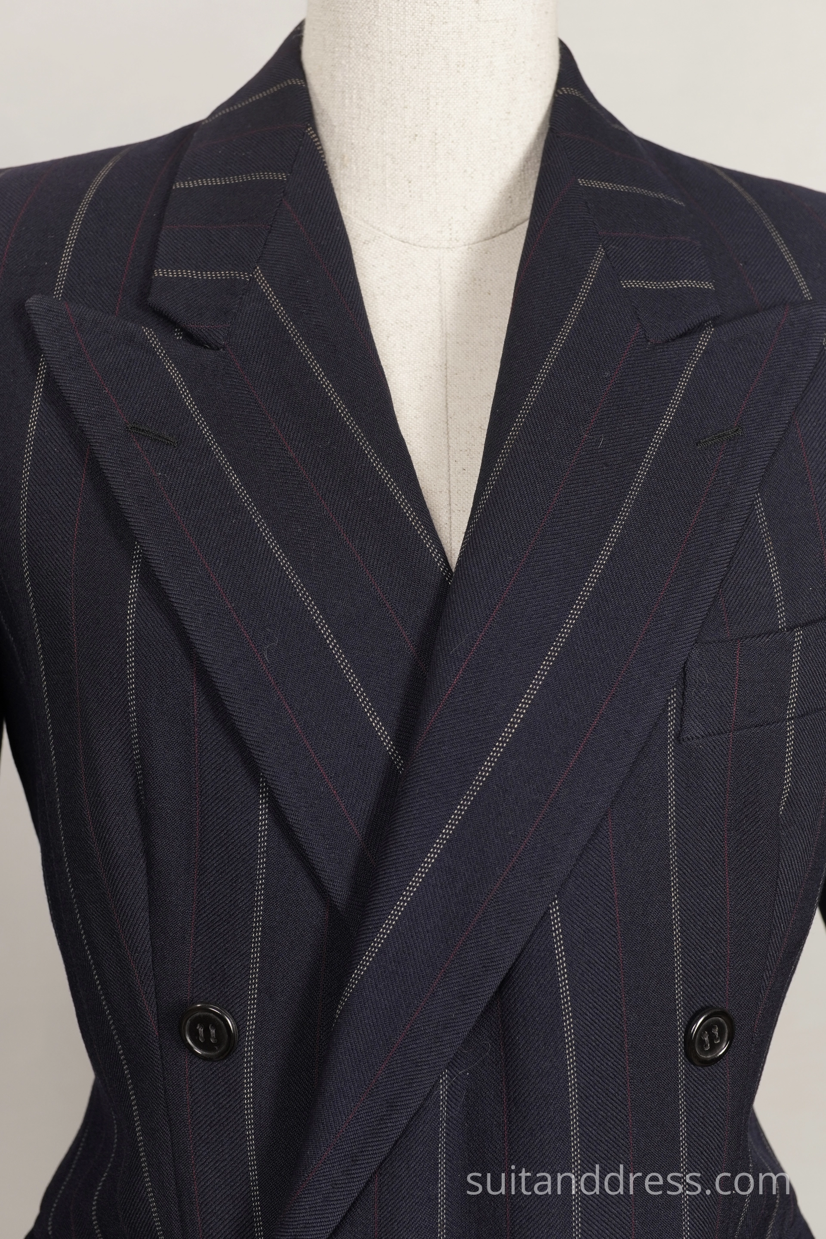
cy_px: 620
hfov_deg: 28.1
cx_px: 413
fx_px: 1652
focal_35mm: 48
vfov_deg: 41.1
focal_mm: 32
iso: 400
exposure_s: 1/30
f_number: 5
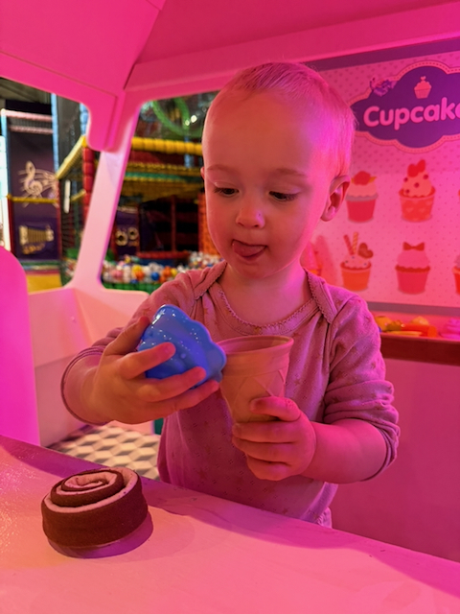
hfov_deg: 56.8
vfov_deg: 71.6
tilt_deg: -9.6
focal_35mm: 24
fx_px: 425
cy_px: 307
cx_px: 230
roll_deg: -0.8
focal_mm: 6.76
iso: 500
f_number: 1.78
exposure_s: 1/60
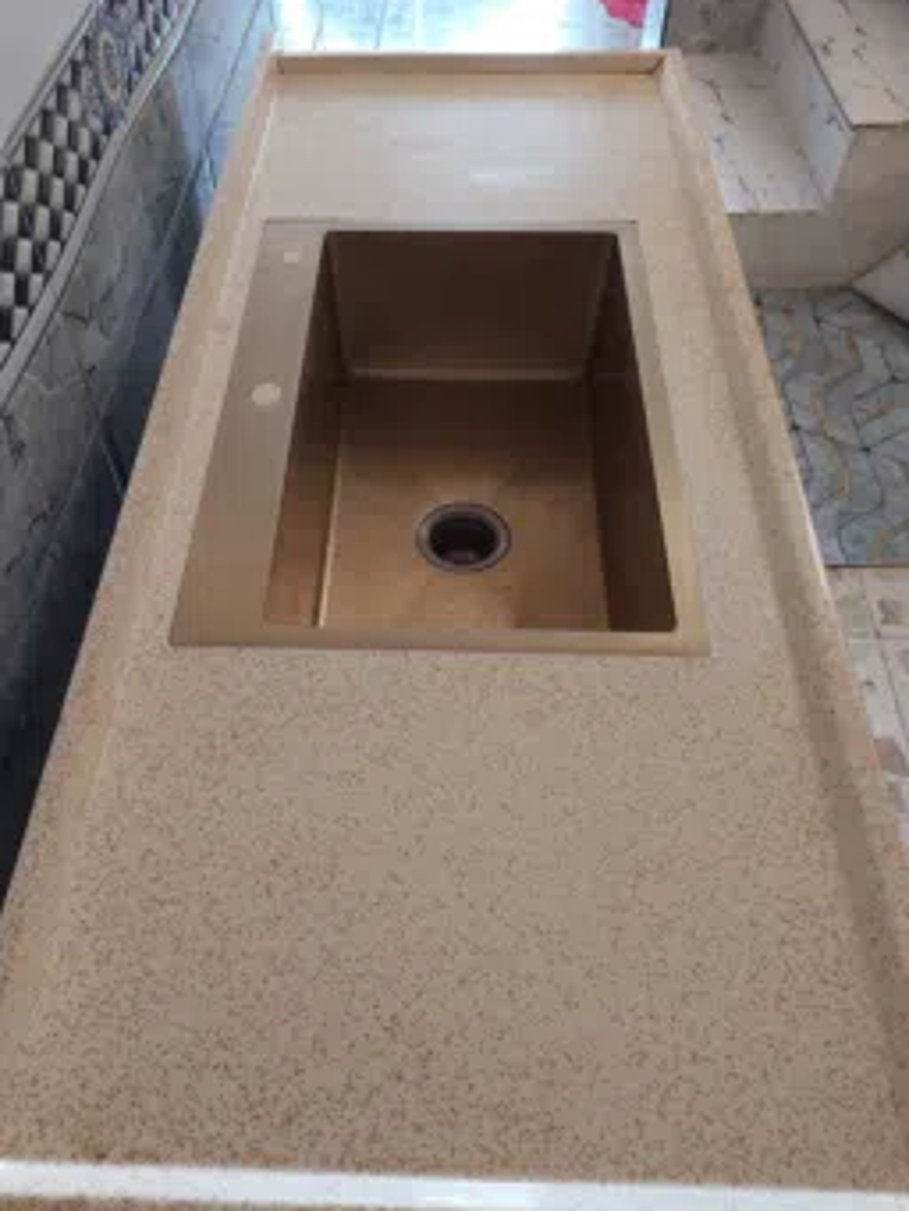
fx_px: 945
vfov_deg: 65.2
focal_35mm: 27
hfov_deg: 51.3
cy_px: 643
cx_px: 405
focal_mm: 5.06
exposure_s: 1/50
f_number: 1.8
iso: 640
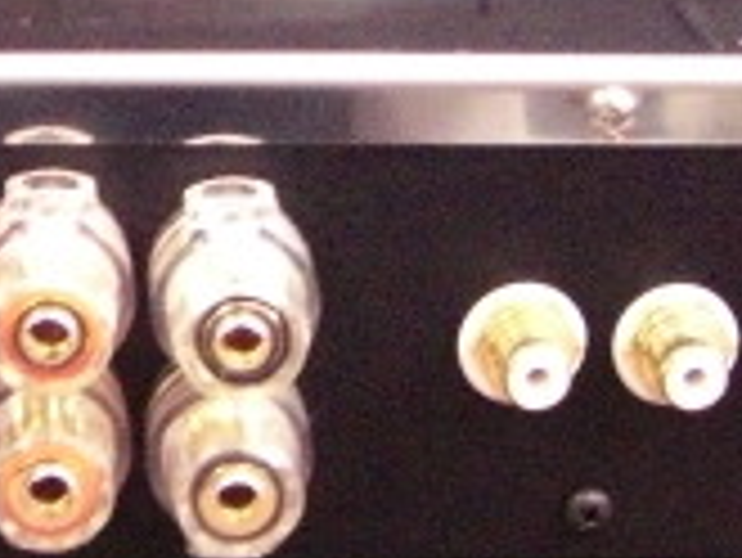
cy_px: 122
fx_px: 3153
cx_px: 58
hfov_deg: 13.3
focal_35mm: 147
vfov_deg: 10.1
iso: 800
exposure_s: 1/25
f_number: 3.4
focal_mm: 6.3
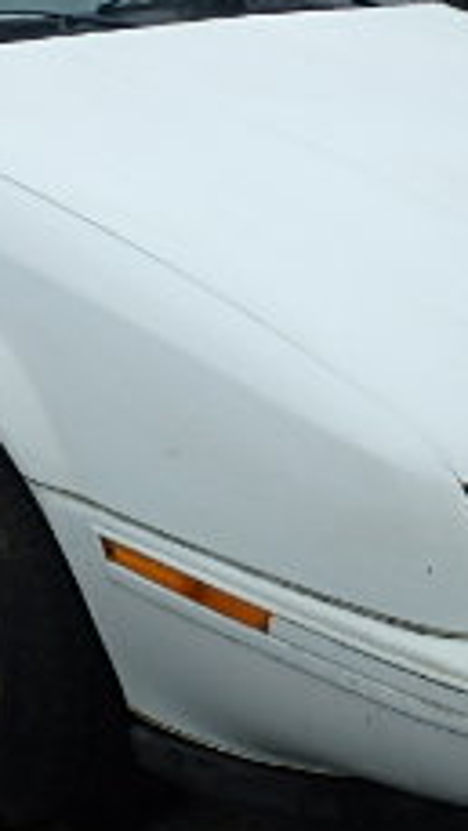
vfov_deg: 32.8
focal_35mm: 64
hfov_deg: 18.7
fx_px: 1410
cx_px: 102
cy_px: 356
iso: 125
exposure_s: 1/500
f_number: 3.5
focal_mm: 3.7
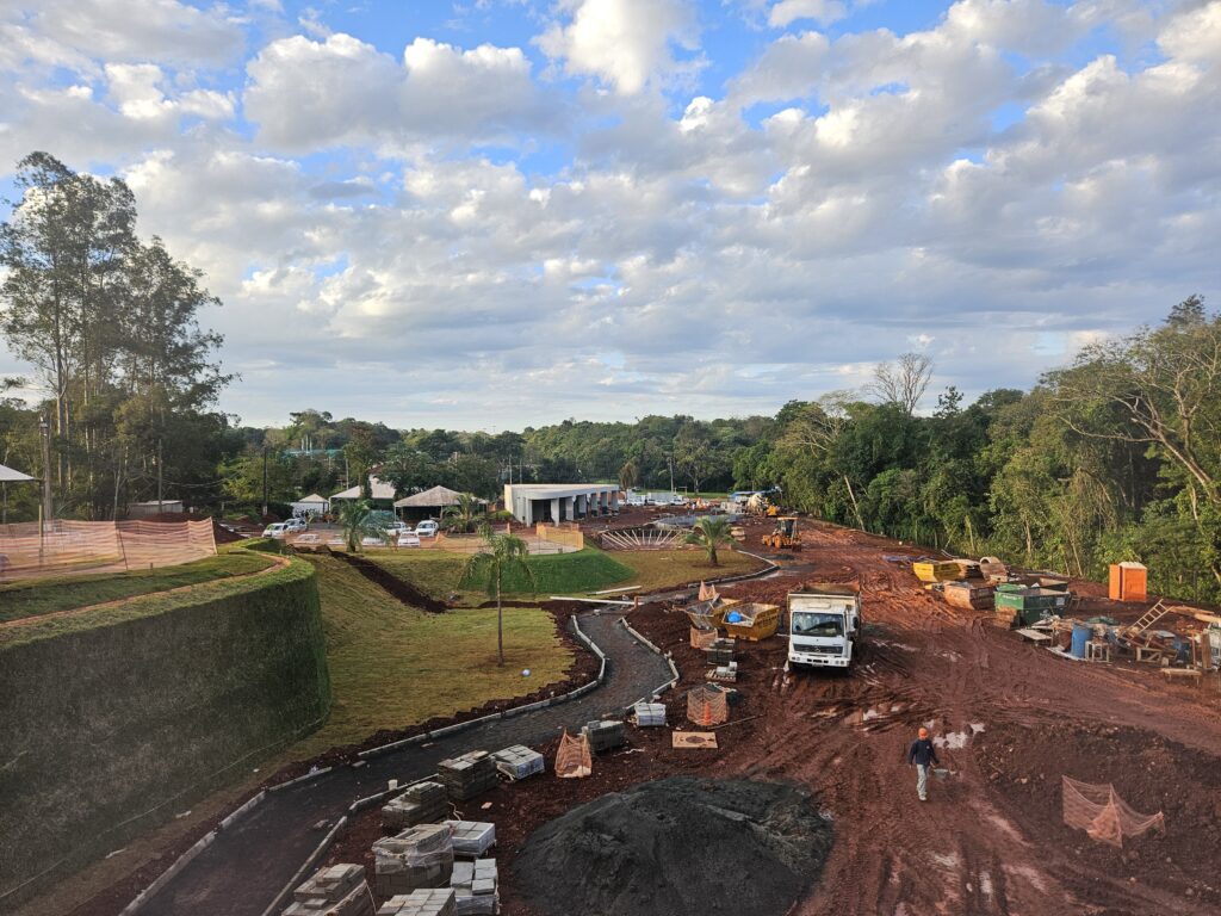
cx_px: 610
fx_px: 811
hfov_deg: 73.9
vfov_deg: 58.9
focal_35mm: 23
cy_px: 458
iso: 64
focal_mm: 5.4
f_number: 1.8
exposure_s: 1/180
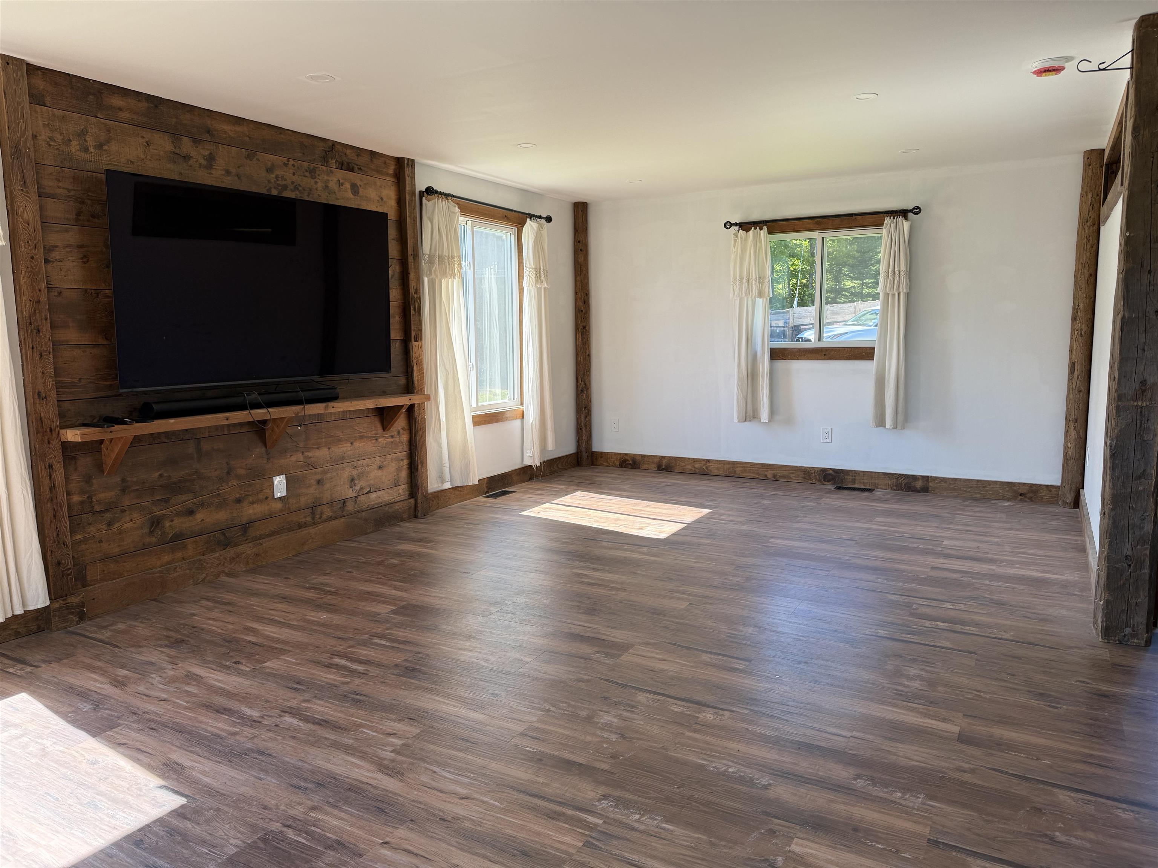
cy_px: 434
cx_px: 579
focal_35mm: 24
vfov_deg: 56.8
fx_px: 803
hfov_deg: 71.6
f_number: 1.78
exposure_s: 1/243
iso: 100
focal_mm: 6.76
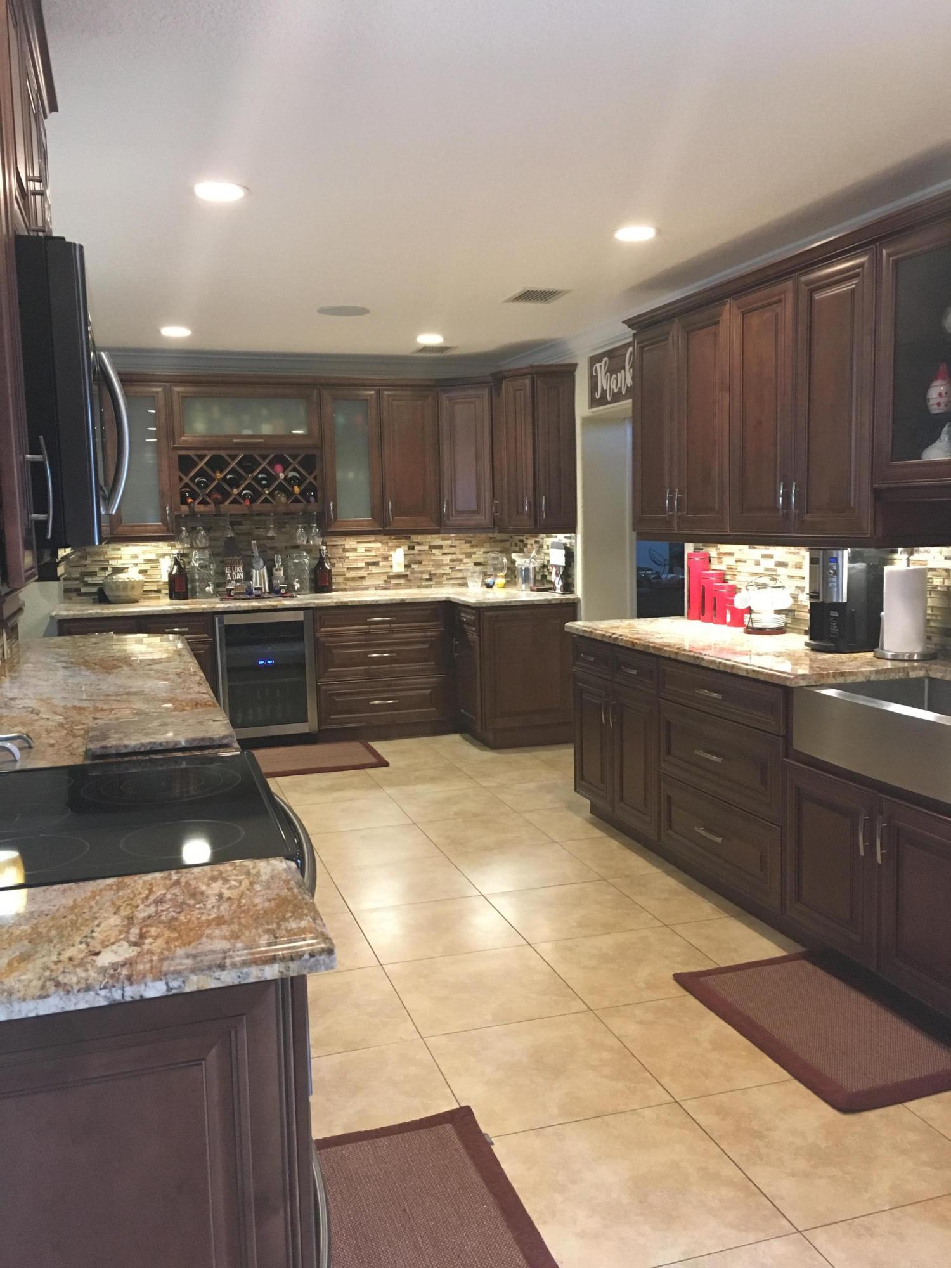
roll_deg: +1.1
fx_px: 1062
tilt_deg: -5.9
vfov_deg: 61.7
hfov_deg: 48.2
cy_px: 634
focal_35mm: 29
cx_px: 476
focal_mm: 4.15
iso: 160
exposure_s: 1/30
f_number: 2.2
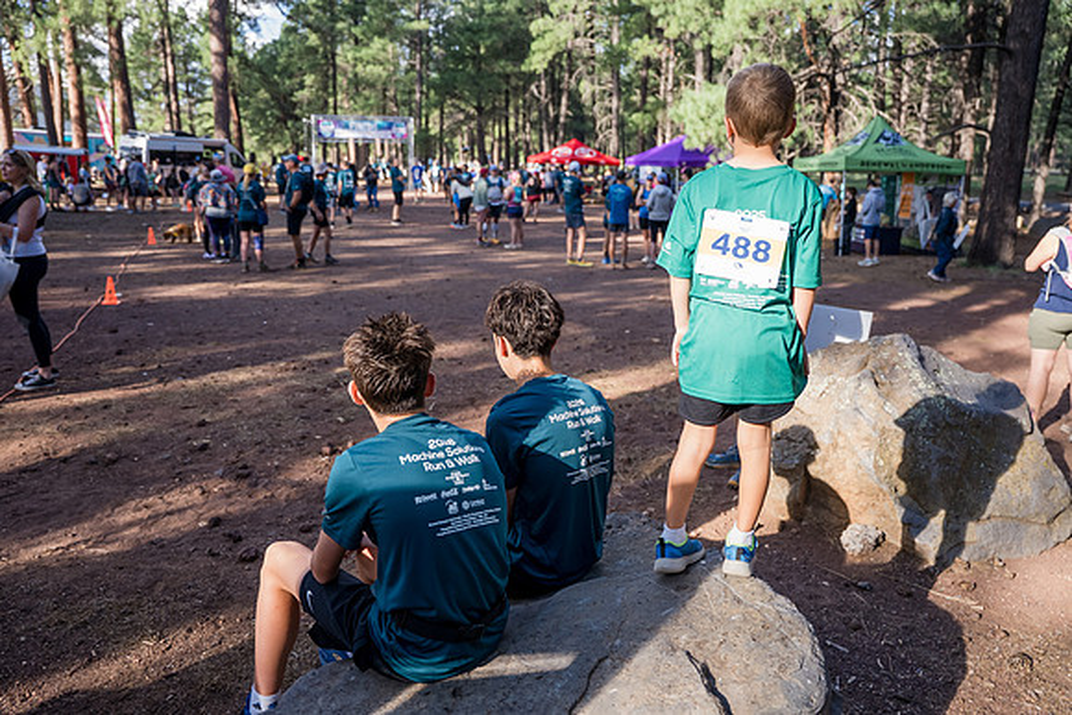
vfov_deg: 47.3
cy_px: 358
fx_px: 816
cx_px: 536
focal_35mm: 27
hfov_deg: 66.6
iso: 400
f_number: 3.2
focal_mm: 27.4
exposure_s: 1/640
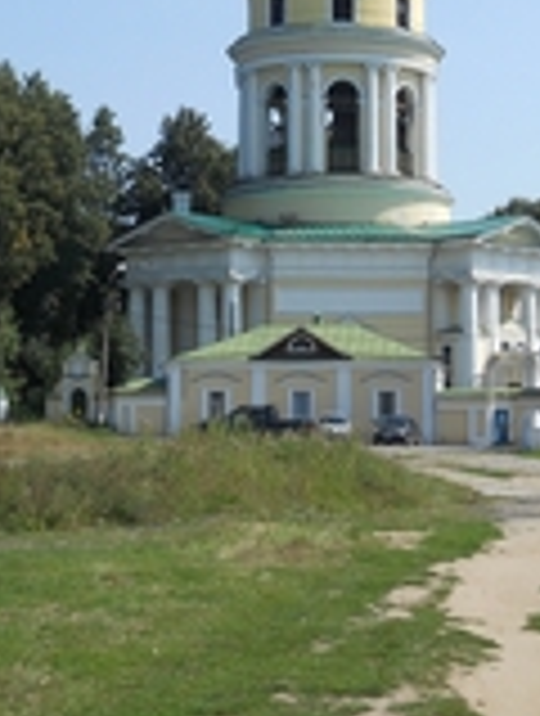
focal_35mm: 90
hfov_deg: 16.5
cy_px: 239
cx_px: 274
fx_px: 1864
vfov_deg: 21.6
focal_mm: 6.72
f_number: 5.5
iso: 80
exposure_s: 1/320
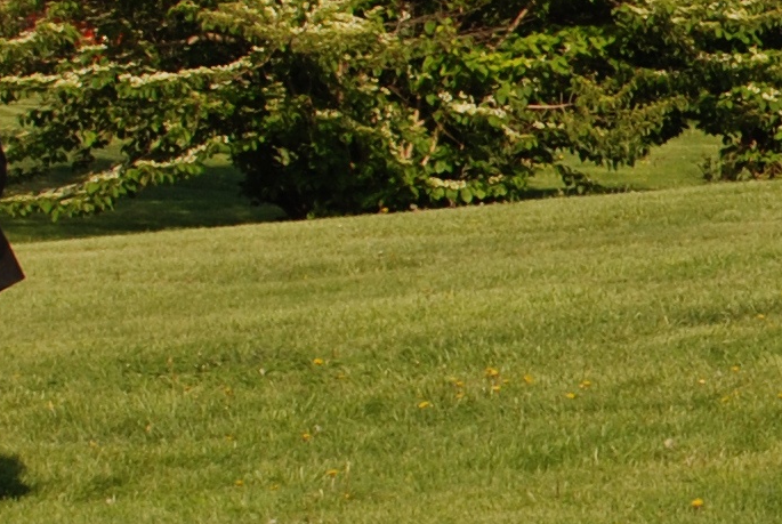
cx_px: 1202
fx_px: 5718
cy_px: 307
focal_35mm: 263
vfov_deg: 5.2
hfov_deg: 7.7
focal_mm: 31
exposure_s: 1/200
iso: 100
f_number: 8
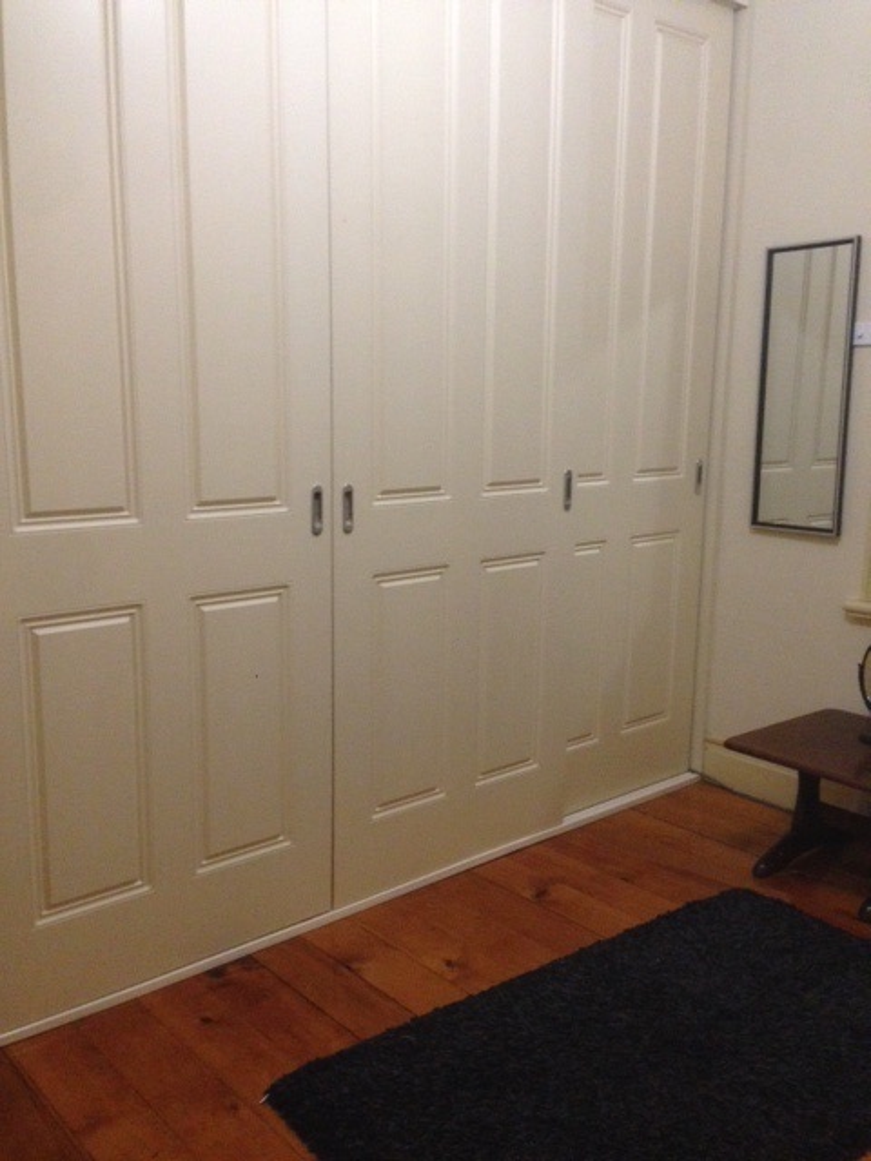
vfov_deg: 55.4
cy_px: 580
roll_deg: +0.0
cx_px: 436
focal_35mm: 33
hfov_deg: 42.9
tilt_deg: -9.9
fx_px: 1107
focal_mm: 4.12
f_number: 2.4
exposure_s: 1/20
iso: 400
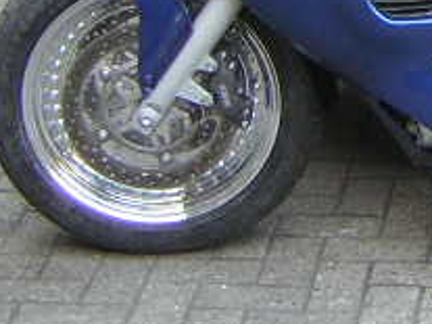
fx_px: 2083
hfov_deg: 11.4
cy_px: -46
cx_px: 626
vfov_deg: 8.8
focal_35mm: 167
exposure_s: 1/13.9
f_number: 3.2
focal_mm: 7.1
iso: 50
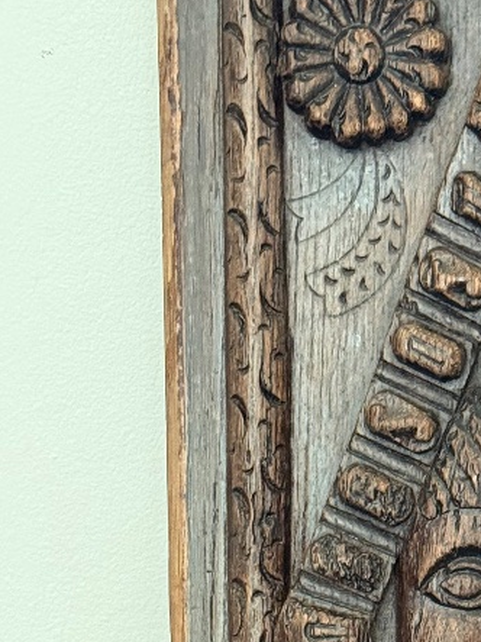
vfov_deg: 14.9
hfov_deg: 11.2
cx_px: 556
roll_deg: -1.5
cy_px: 655
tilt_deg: -13.5
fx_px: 2410
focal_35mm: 130
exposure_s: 1/40
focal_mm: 6.76
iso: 400
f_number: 1.78
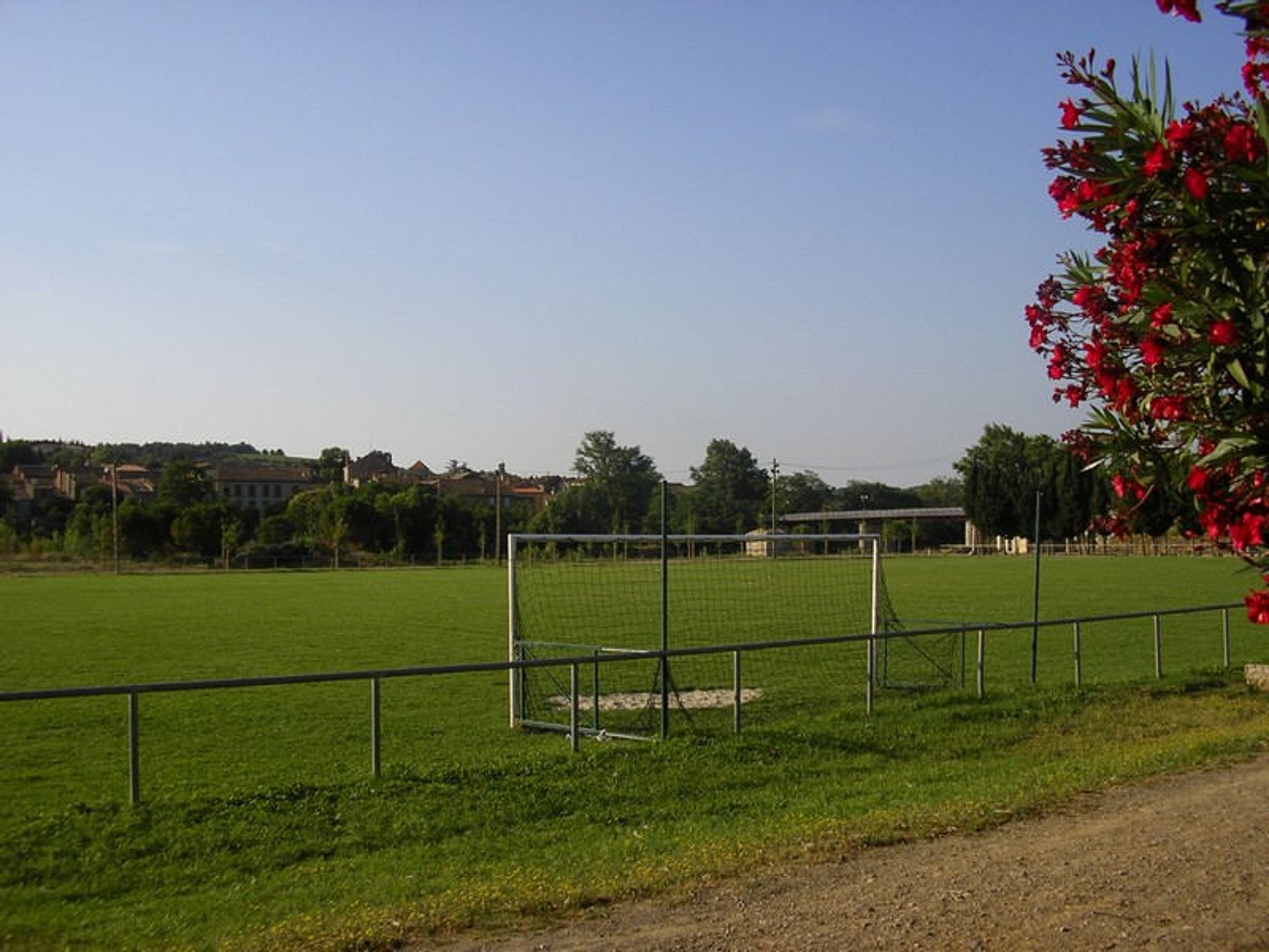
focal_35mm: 38
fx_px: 1393
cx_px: 634
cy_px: 476
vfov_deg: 37.7
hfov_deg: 49.0
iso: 50
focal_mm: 5.8
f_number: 4.1
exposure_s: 1/800
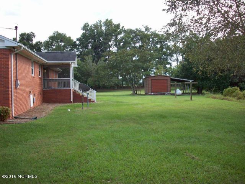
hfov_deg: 50.1
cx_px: 122
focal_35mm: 37
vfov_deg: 38.7
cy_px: 92
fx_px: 262
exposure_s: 1/364
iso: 80
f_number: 2.8
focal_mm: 6.2
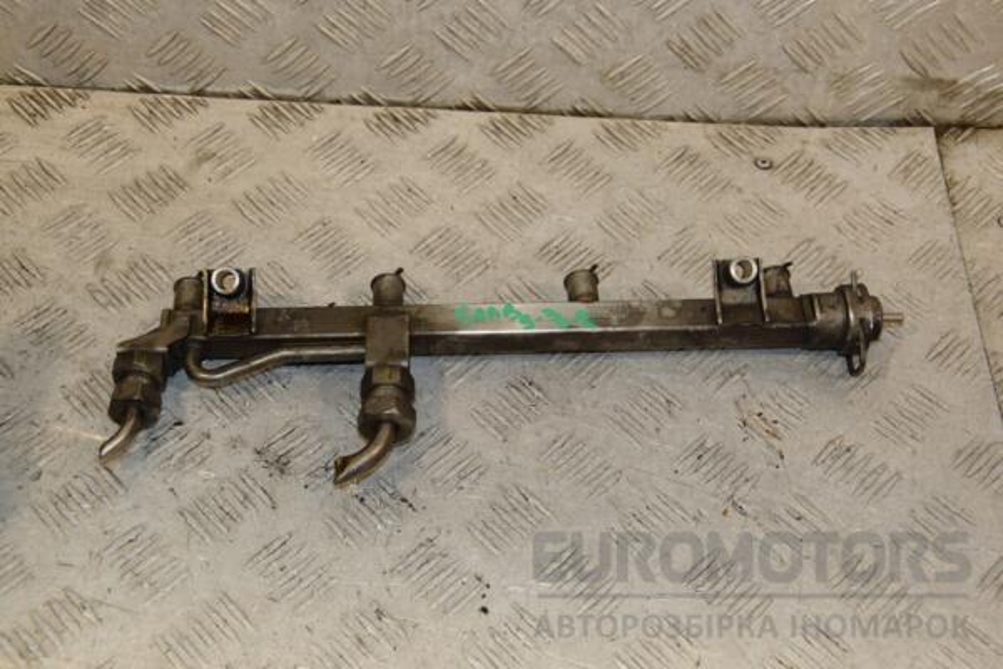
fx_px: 1463
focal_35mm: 52
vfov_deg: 25.8
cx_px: 502
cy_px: 334
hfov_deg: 37.9
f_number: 7.1
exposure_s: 1/200
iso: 800
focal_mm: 35
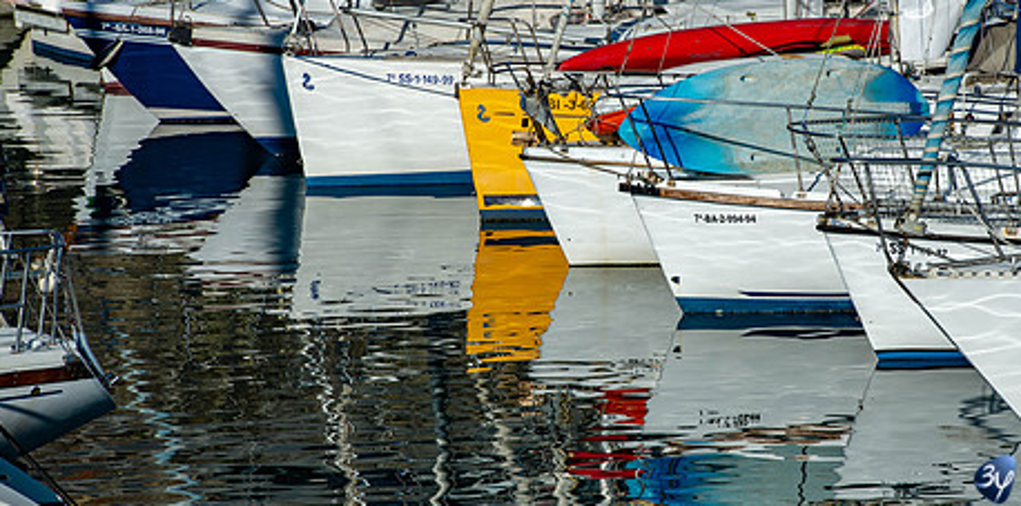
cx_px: 620
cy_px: 326
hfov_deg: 7.9
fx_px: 7348
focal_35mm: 279
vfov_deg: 3.9
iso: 100
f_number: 11
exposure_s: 1/500
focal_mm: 200
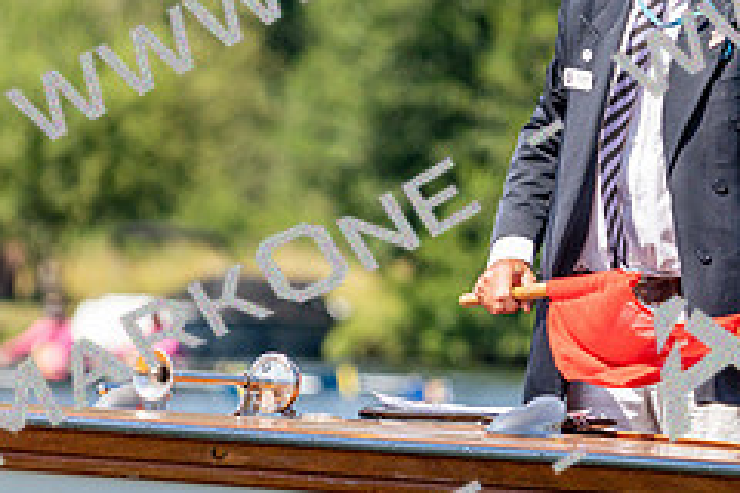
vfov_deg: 2.1
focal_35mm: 642
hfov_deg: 3.2
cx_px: 388
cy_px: 149
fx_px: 13196
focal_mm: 266
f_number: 5.6
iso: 500
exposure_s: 1/2000
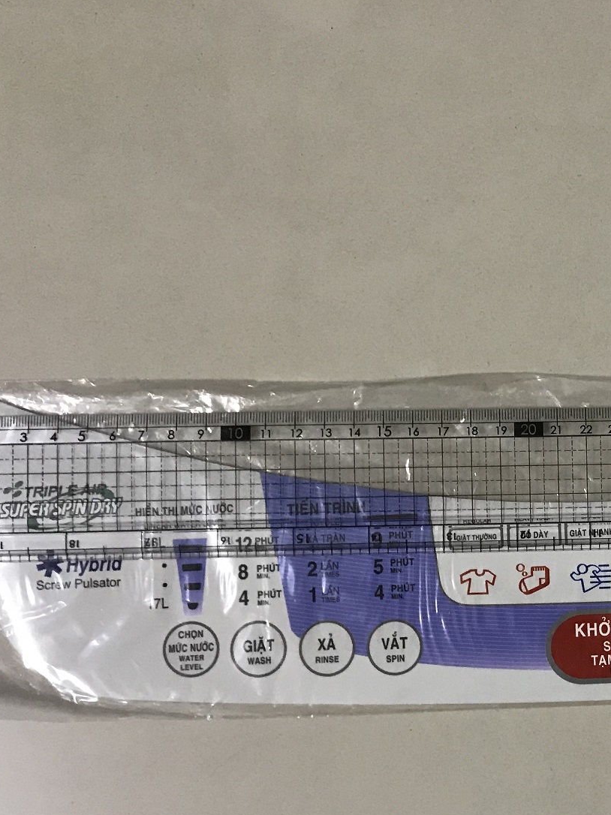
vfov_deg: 36.4
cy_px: 552
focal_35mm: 52
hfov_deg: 26.6
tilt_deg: -87.2
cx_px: 605
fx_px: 1224
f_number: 1.8
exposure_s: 1/17
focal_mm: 3.99
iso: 80
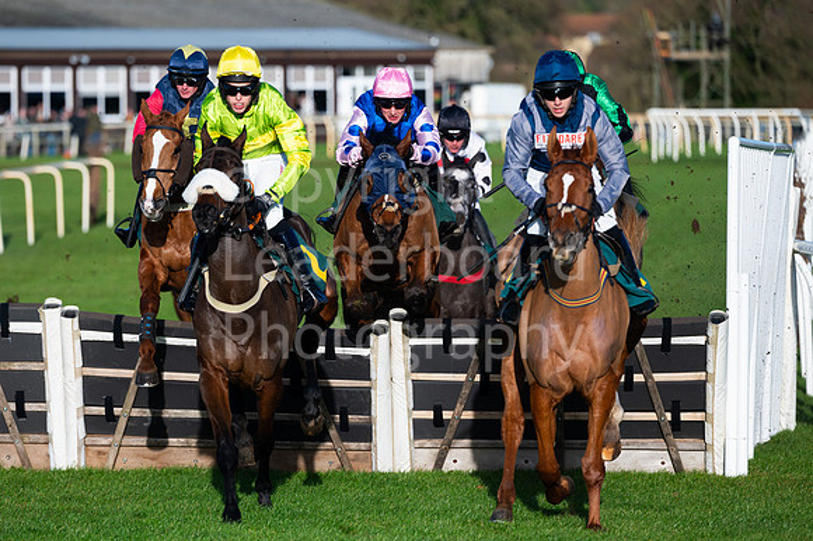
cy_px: 244
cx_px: 347
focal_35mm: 230
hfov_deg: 9.0
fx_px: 5183
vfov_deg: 6.0
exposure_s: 1/5000
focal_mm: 200
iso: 250
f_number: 3.5
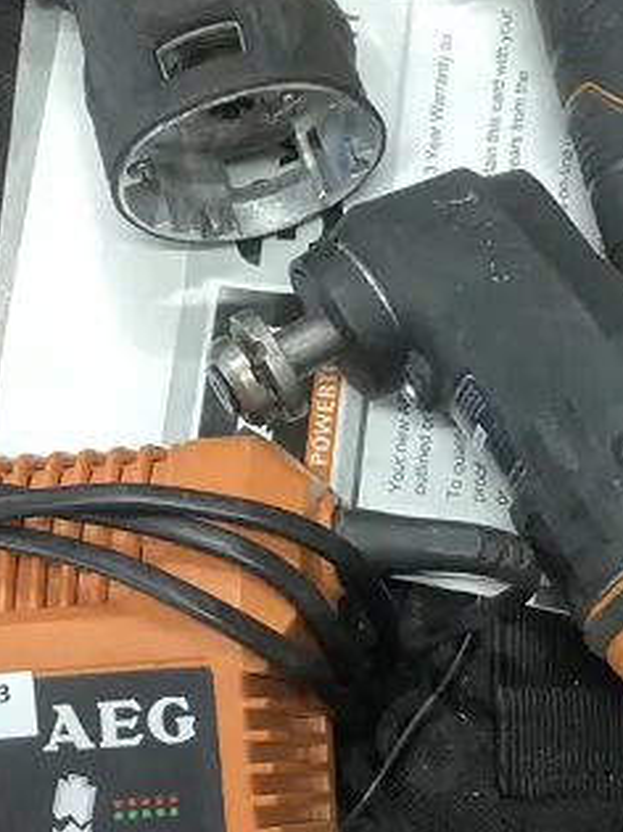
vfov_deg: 21.5
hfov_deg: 16.0
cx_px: 560
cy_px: 557
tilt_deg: -81.5
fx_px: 2185
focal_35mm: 91
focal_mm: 3.99
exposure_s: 1/50
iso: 100
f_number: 1.8
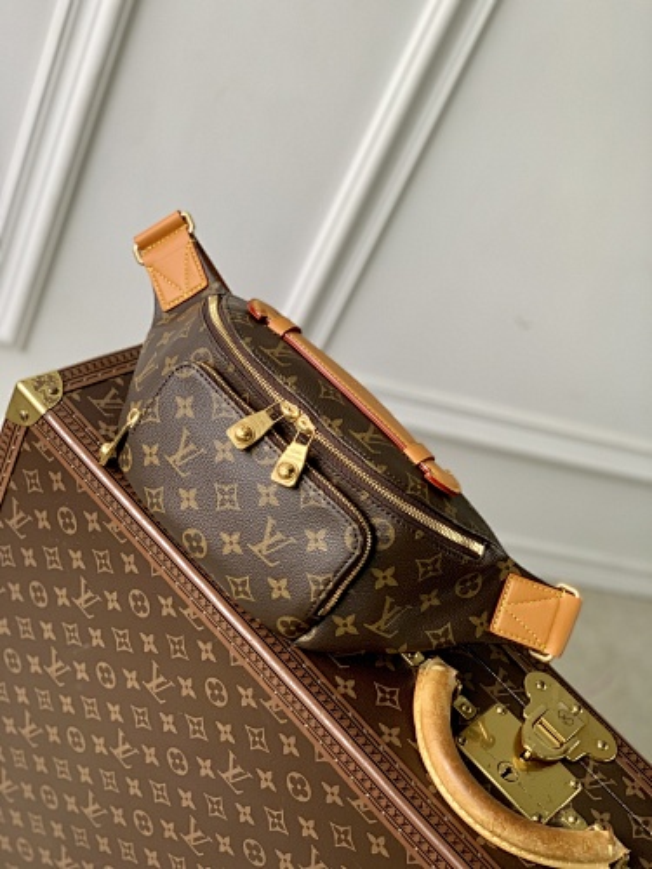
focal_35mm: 52
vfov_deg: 36.8
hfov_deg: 28.0
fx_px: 1306
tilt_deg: -35.8
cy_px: 434
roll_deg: -27.5
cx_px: 326
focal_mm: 6
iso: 80
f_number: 2.4
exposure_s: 1/122
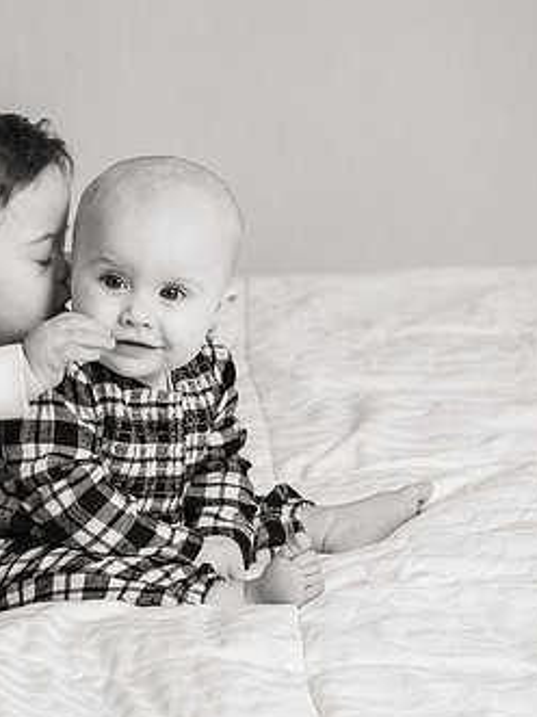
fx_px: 2442
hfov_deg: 12.4
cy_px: 350
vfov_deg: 16.7
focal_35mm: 118
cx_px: -17
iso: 400
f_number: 5.6
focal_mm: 70
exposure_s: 1/200
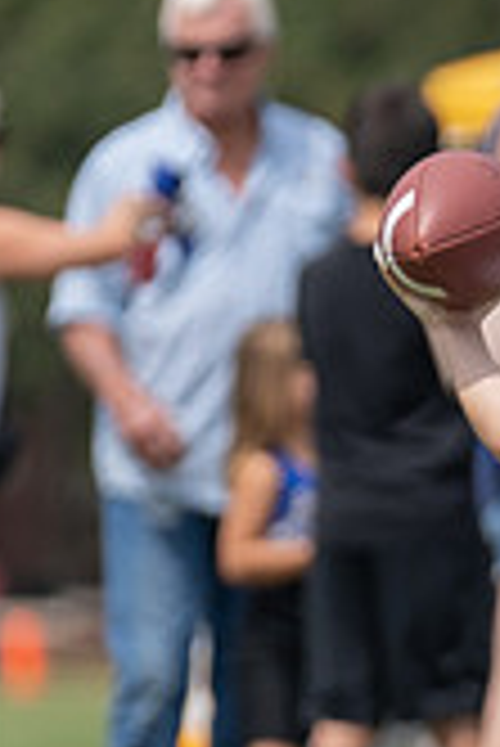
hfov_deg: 1.3
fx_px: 22722
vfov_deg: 1.9
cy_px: 685
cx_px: 783
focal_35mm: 1093
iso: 100
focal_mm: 200
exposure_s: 1/1250
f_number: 3.5
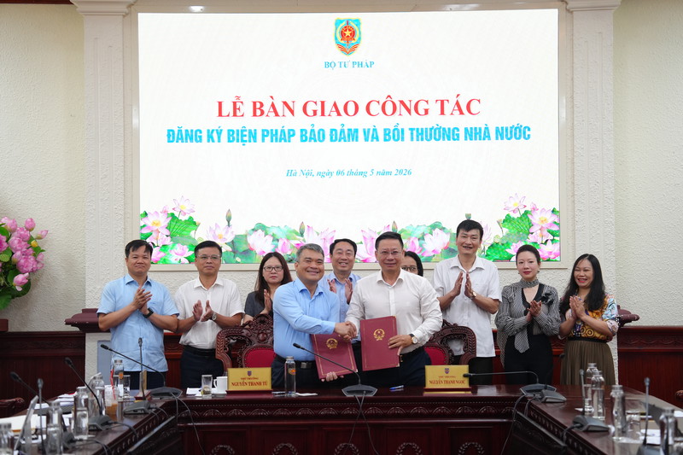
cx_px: 342
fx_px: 1328
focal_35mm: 70
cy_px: 228
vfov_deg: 19.4
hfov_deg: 28.8
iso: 2000
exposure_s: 1/400
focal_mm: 70
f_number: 2.8
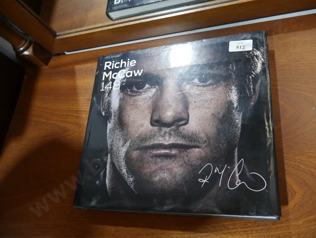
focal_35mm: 30
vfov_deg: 46.8
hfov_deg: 59.9
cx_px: 158
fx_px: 274
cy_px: 119
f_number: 3.6
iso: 500
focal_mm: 15
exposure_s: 1/60
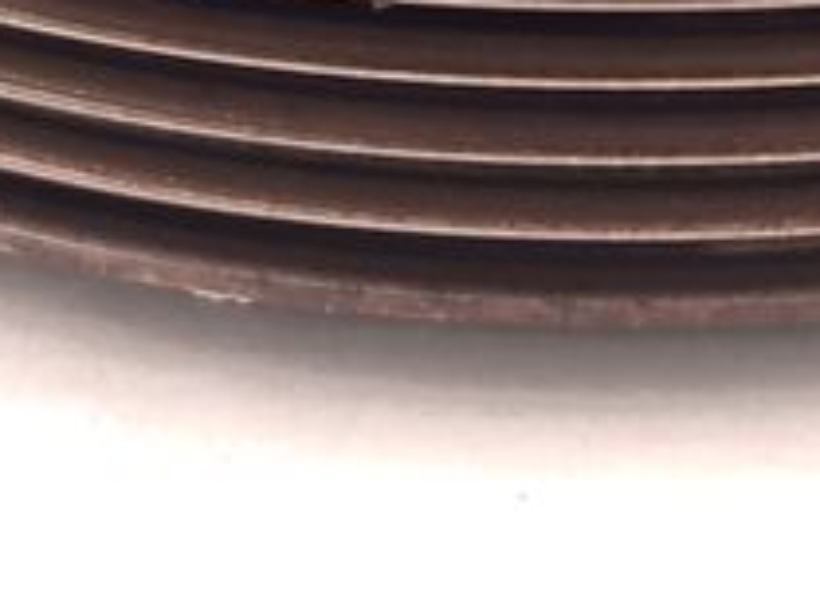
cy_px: -589
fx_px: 3484
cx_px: 671
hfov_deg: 13.3
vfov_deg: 9.5
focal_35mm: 147
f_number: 1.89
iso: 160
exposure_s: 1/80
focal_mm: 5.89
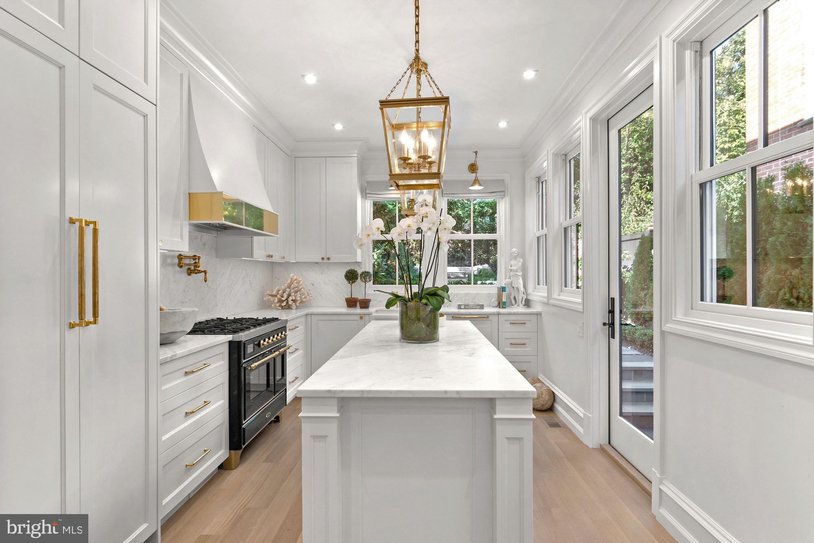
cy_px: 272
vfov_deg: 67.4
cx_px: 407
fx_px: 407
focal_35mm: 18
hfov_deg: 90.0
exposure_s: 1/15
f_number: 8
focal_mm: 12
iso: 250
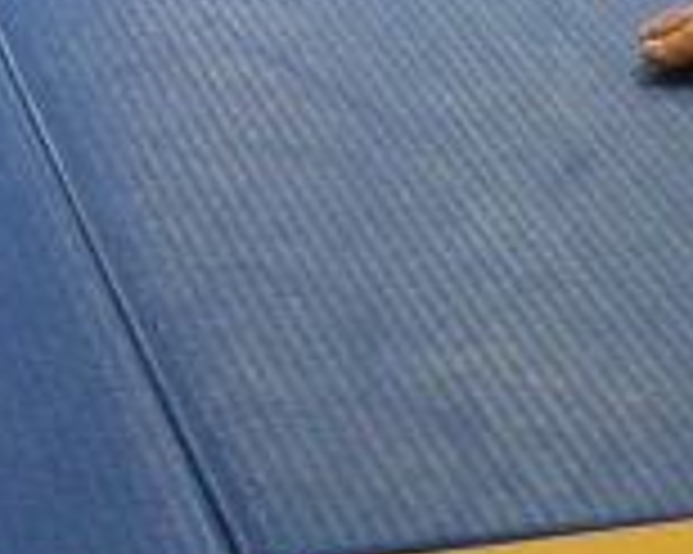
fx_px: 4058
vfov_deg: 7.3
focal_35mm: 198
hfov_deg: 9.8
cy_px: -838
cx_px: 364
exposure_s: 1/60
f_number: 4.2
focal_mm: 11.5
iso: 720
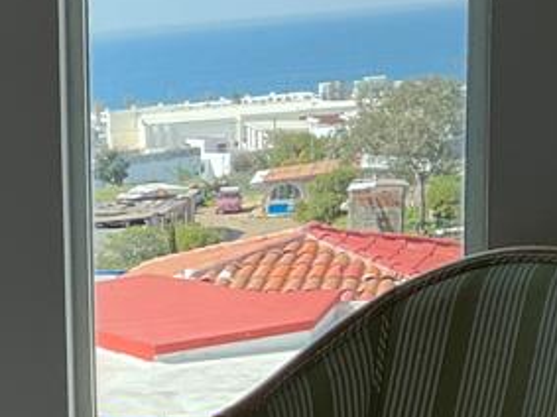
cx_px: -441
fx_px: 1689
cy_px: 395
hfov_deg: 15.9
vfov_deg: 13.9
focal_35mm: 105
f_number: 1.8
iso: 25
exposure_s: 1/568
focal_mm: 3
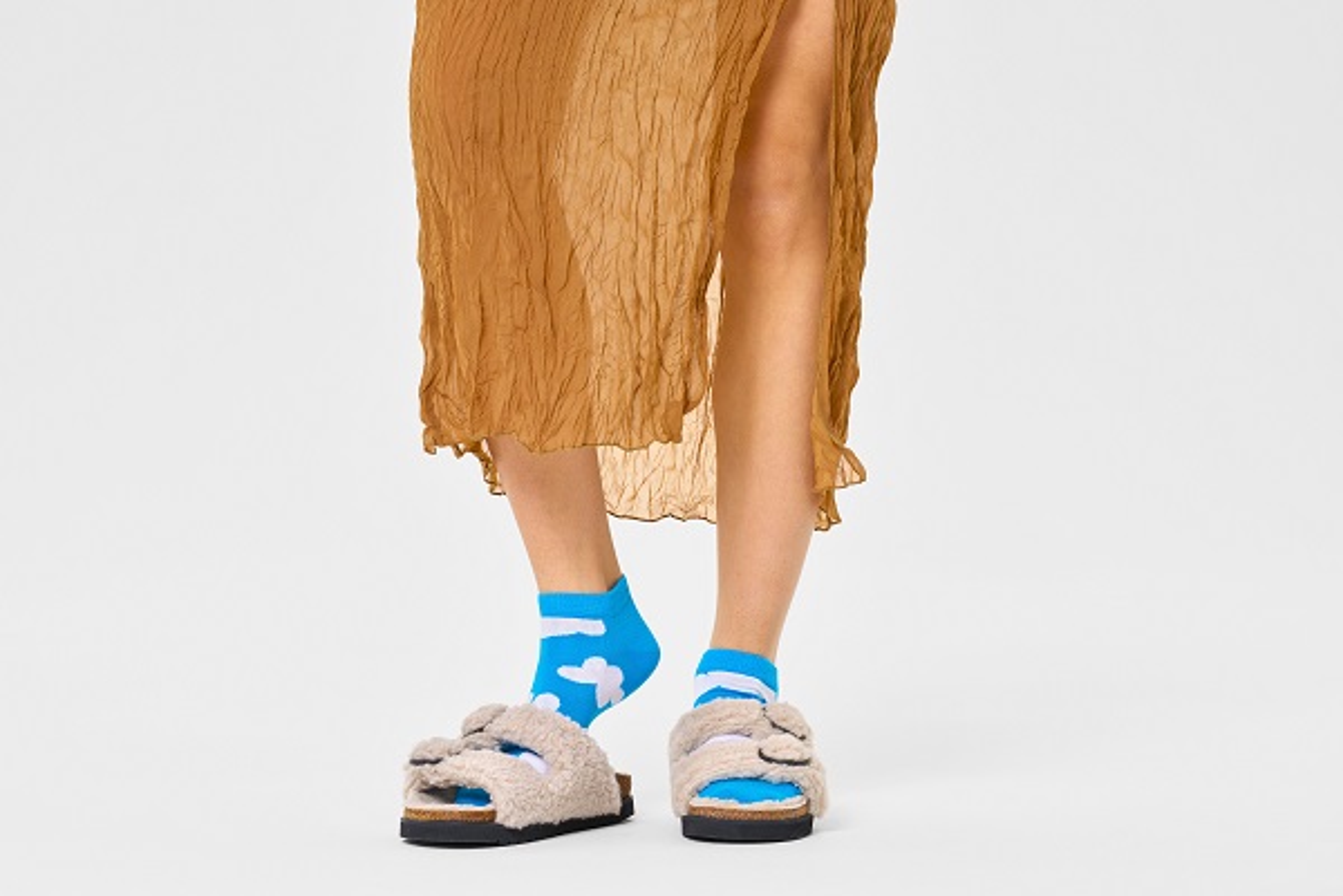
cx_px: 672
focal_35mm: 105
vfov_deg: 13.0
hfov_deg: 19.5
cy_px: 448
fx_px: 3917
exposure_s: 1/125
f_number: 11
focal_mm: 105
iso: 100
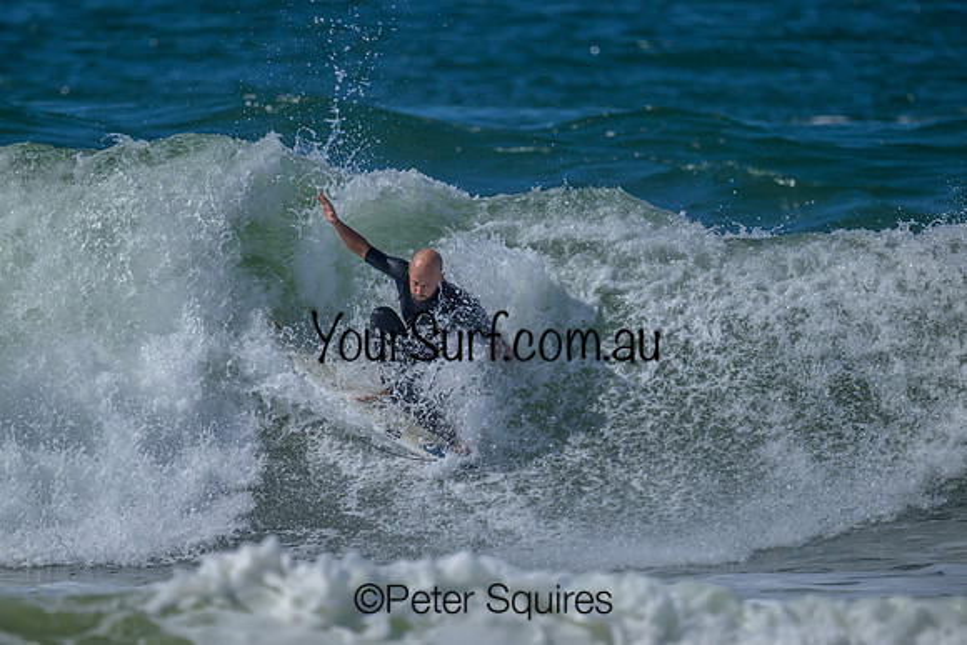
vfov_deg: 1.2
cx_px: 484
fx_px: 30090
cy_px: 322
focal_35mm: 1120
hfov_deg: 1.8
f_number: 9
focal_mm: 1120
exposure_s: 1/4000
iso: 720
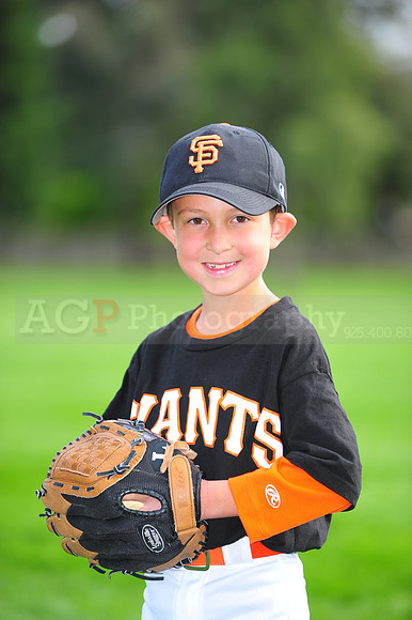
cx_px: 206
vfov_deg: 12.5
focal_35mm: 165
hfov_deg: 8.3
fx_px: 2836
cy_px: 310
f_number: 4
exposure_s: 1/400
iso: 200
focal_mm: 165
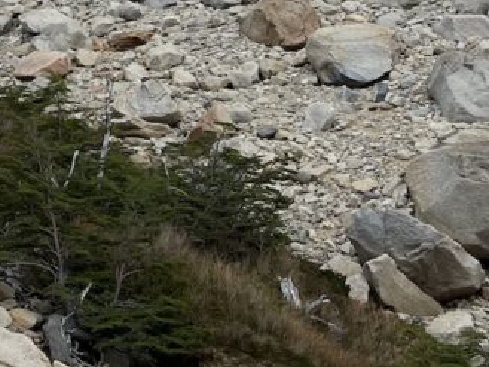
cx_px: 61
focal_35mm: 81
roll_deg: +0.1
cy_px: -165
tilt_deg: +25.9
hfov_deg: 23.6
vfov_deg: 16.7
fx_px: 1145
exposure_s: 1/3215
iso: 50
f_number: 1.6
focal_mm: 5.1
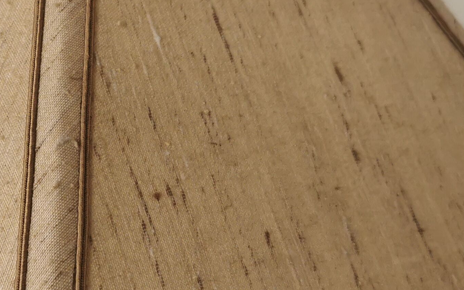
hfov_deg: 26.5
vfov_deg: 16.9
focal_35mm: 77
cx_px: 118
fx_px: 974
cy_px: 169
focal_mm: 5.56
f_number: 1.6
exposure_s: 1/120
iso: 125
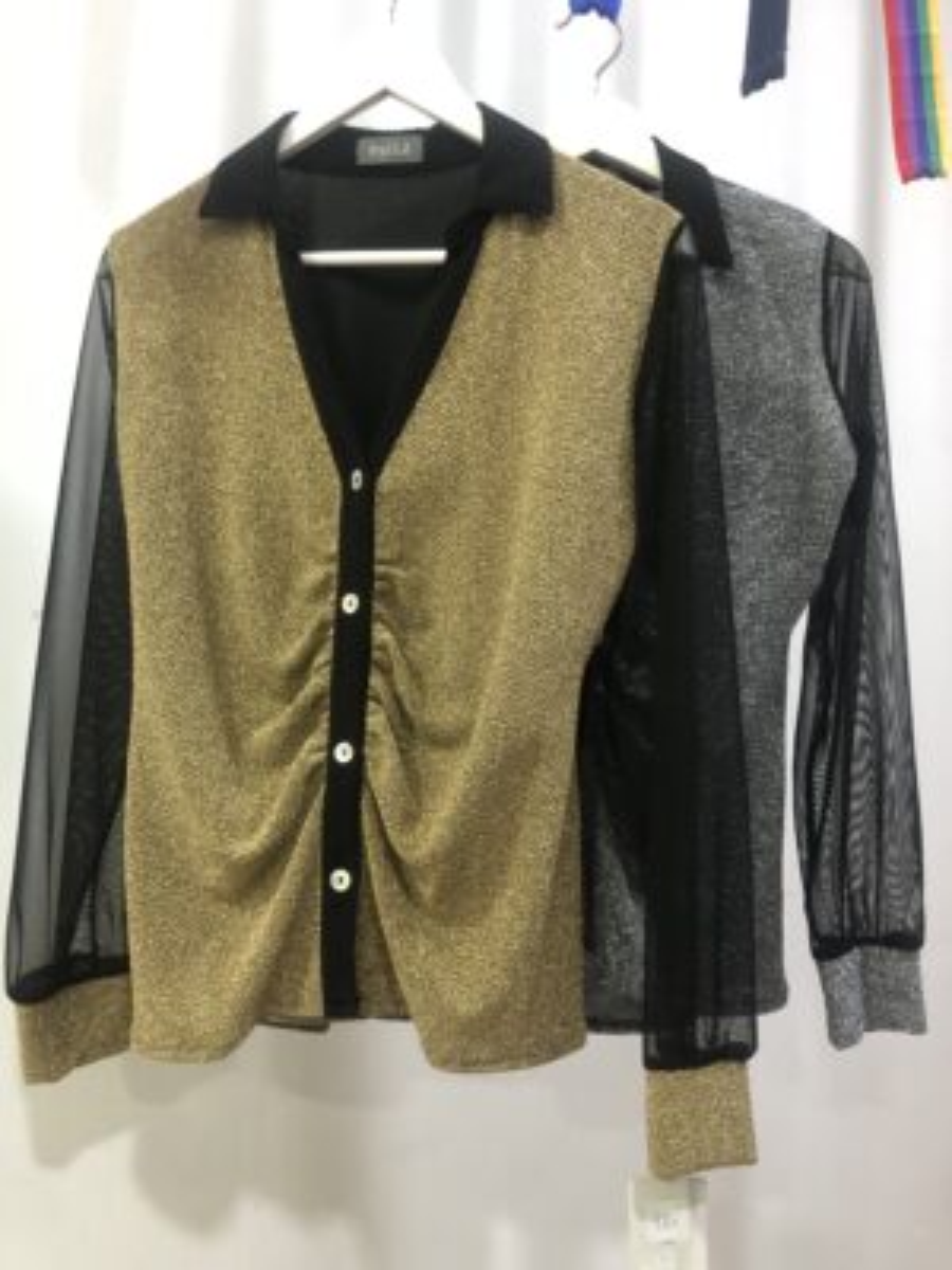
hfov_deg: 49.7
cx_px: 476
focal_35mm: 28
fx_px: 1027
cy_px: 635
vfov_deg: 63.4
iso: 80
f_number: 1.8
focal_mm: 3.99
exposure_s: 1/15
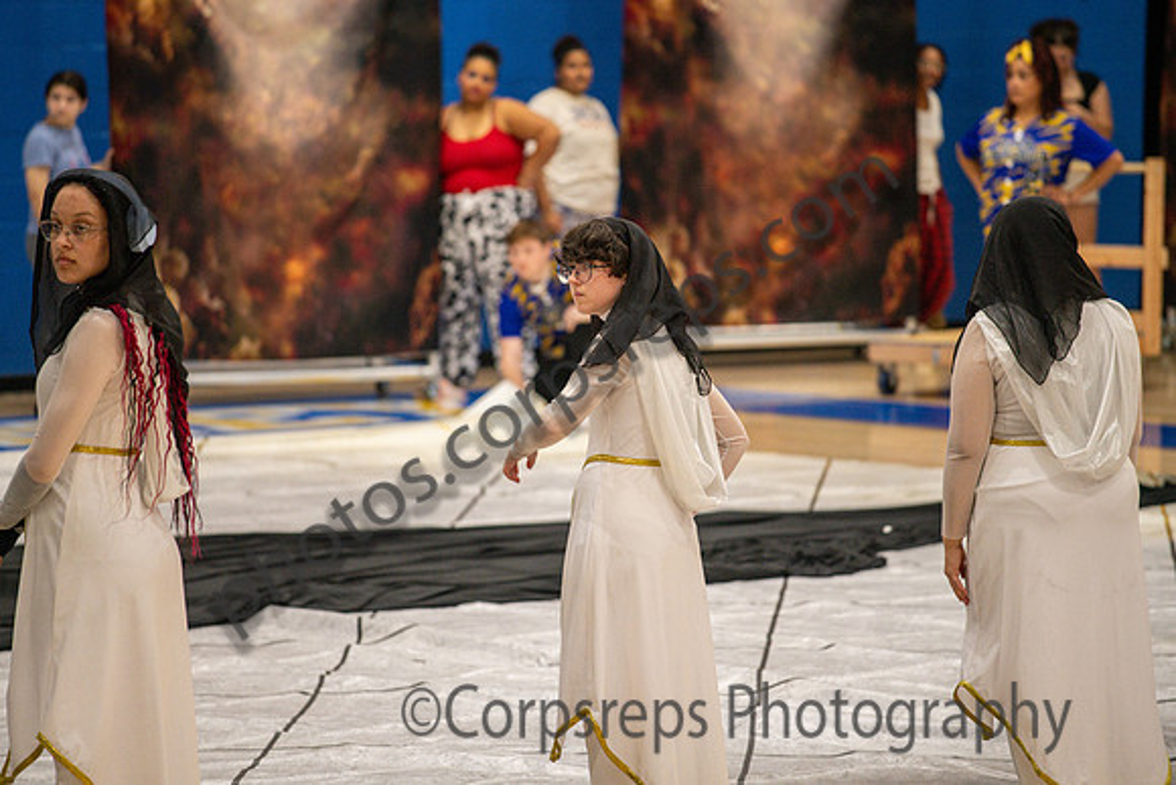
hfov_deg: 10.0
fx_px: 6743
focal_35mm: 206
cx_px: 588
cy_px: 380
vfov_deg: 6.7
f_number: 4
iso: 3600
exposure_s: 1/500
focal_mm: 200
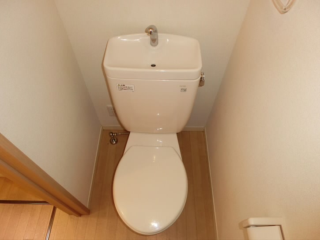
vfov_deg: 56.8
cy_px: 120
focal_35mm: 24
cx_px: 160
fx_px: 222
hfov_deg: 71.6
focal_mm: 4.24
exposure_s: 1/60
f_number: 3
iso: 400
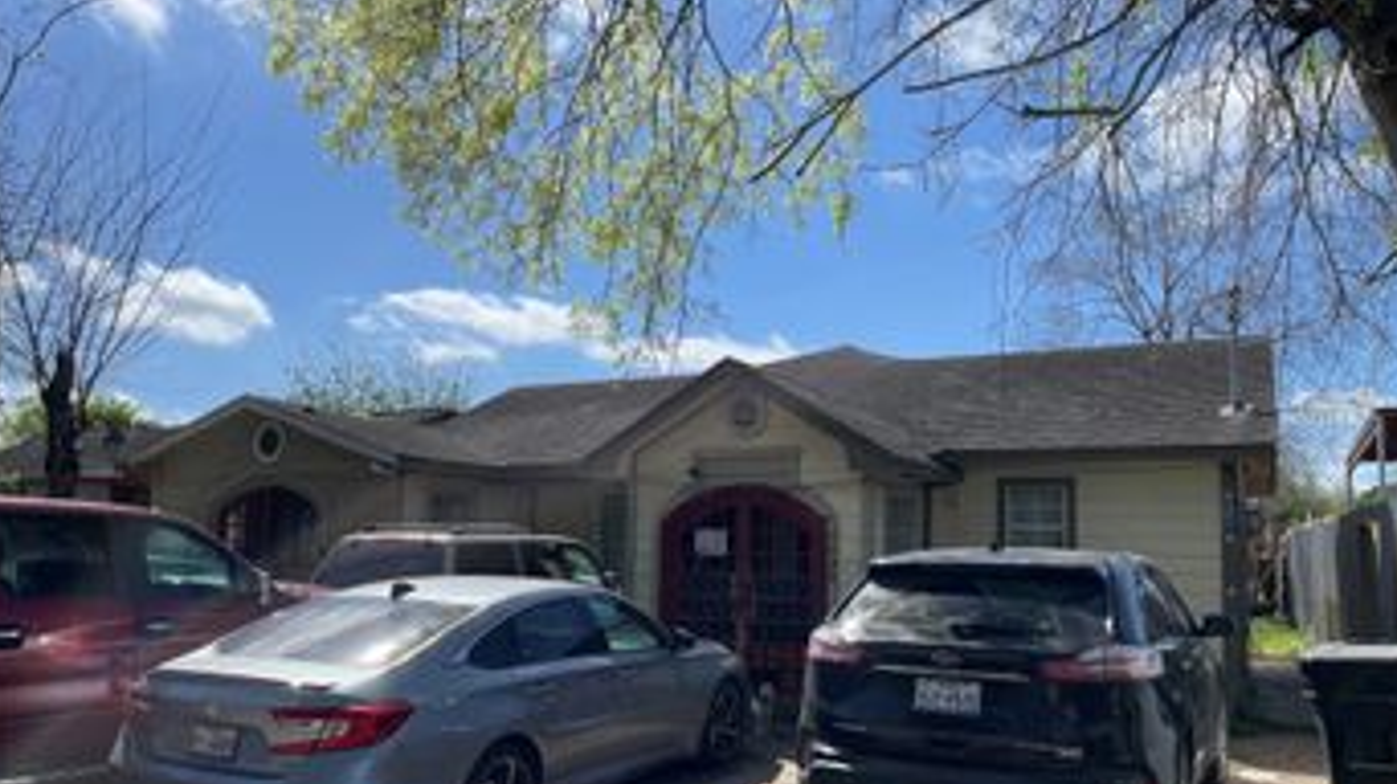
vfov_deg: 40.0
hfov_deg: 66.1
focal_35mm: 29
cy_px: 466
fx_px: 1074
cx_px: 698
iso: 32
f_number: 1.6
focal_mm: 4.2
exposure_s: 1/5556
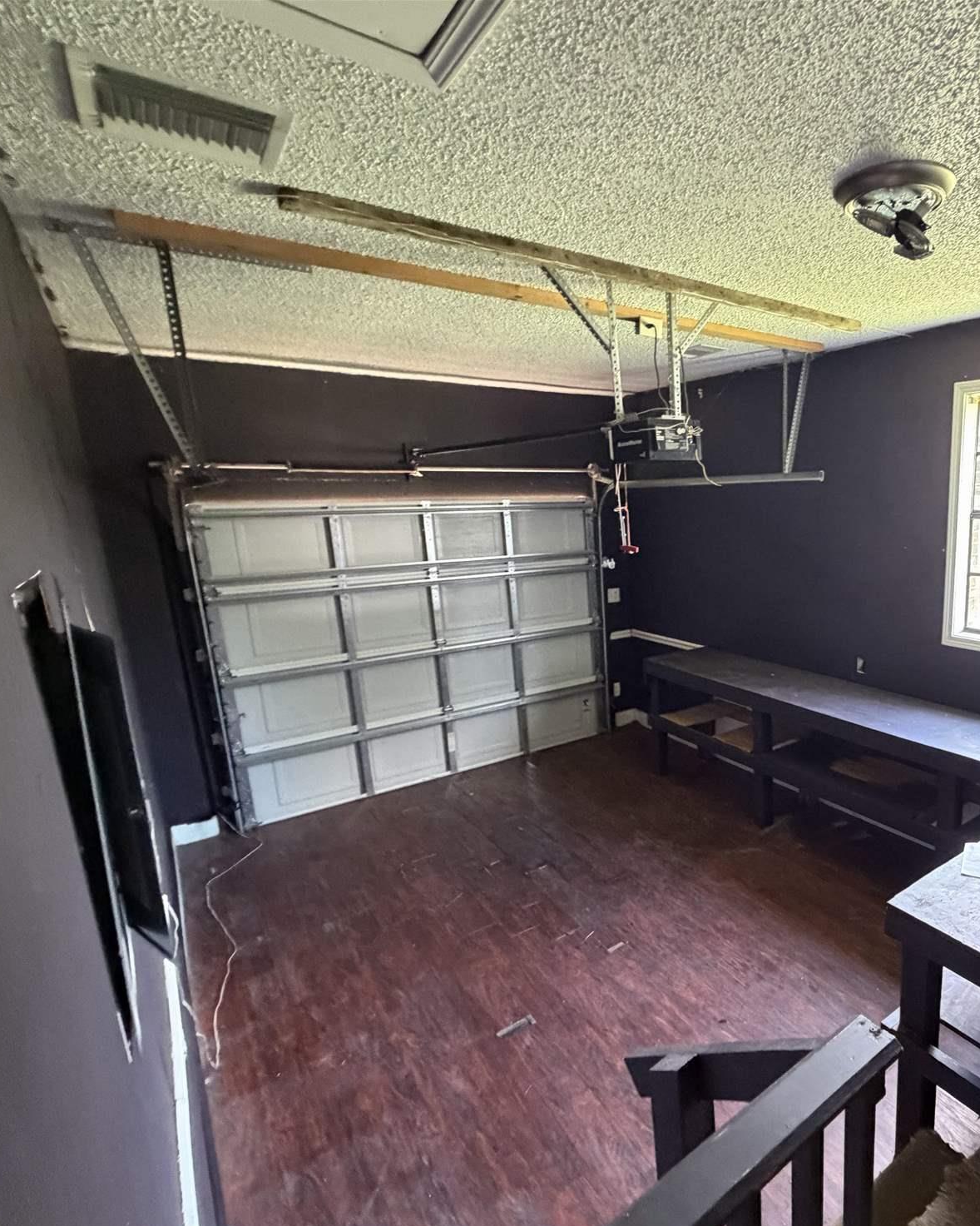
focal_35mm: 19
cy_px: 638
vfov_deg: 83.2
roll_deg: +0.5
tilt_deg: -10.8
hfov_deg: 66.4
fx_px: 689
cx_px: 735
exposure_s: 1/60
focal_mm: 2.22
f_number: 2.2
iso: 800
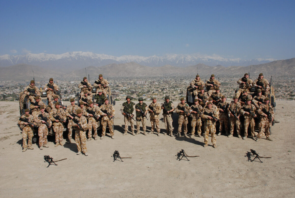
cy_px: 99
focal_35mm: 33
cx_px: 148
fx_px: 271
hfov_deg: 57.2
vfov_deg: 40.1
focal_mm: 22
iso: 400
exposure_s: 1/640
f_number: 13
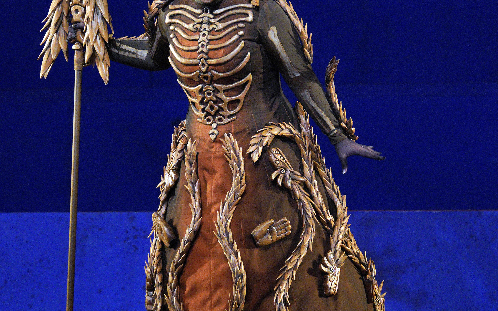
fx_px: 3434
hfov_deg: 8.3
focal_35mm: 253
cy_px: 132
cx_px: 216
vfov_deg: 5.2
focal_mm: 136
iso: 4000
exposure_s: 1/200
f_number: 3.2
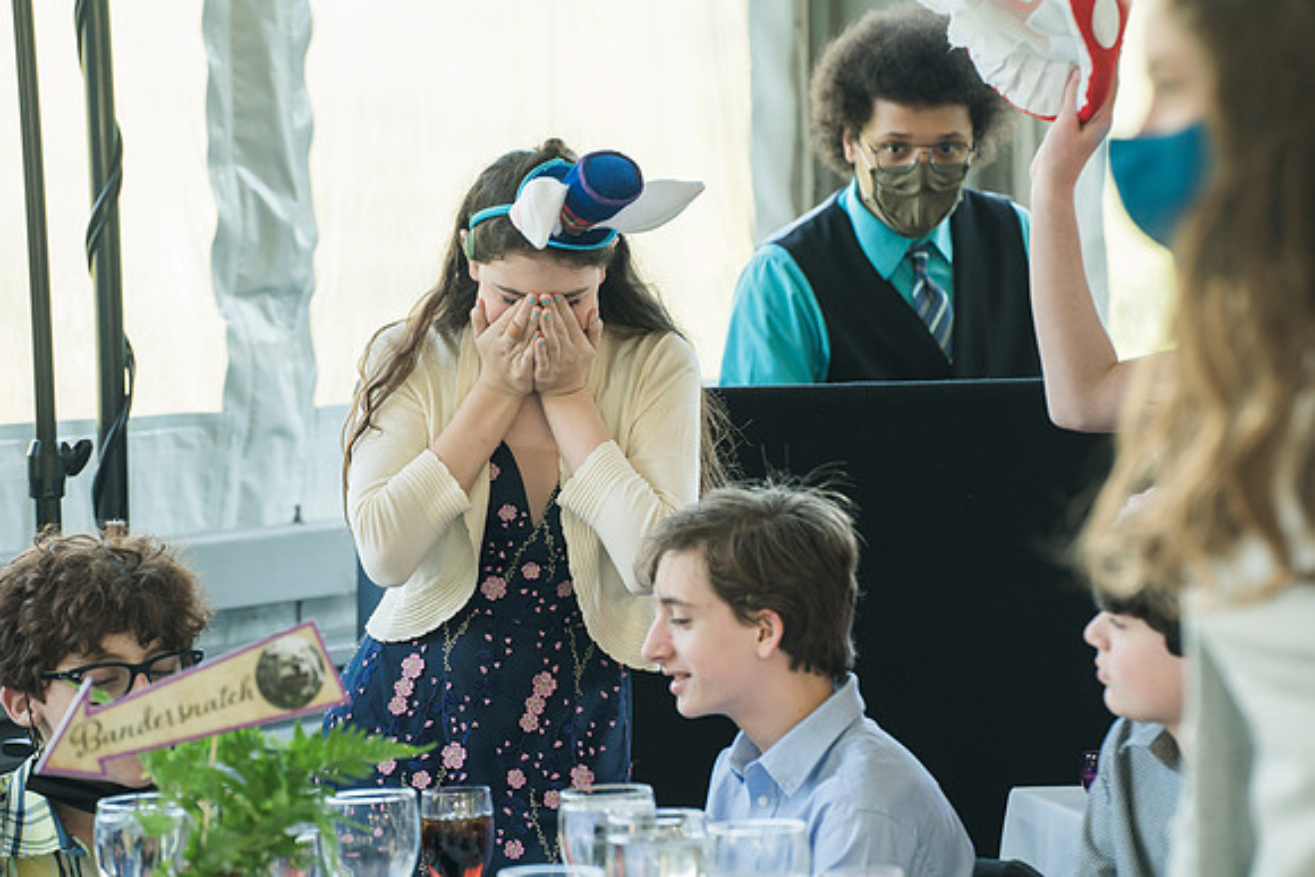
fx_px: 5772
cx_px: 658
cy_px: 438
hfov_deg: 13.0
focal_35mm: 158
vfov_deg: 8.7
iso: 800
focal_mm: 158
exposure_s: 1/160
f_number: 5.6
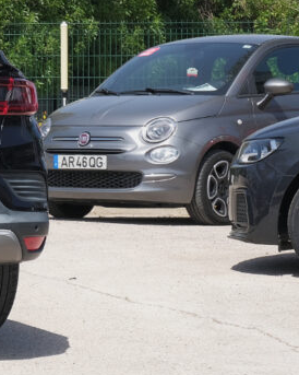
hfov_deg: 7.9
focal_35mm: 188
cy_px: 133
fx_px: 2081
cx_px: -259
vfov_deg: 10.3
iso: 160
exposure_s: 1/180
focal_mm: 44.5
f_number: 9
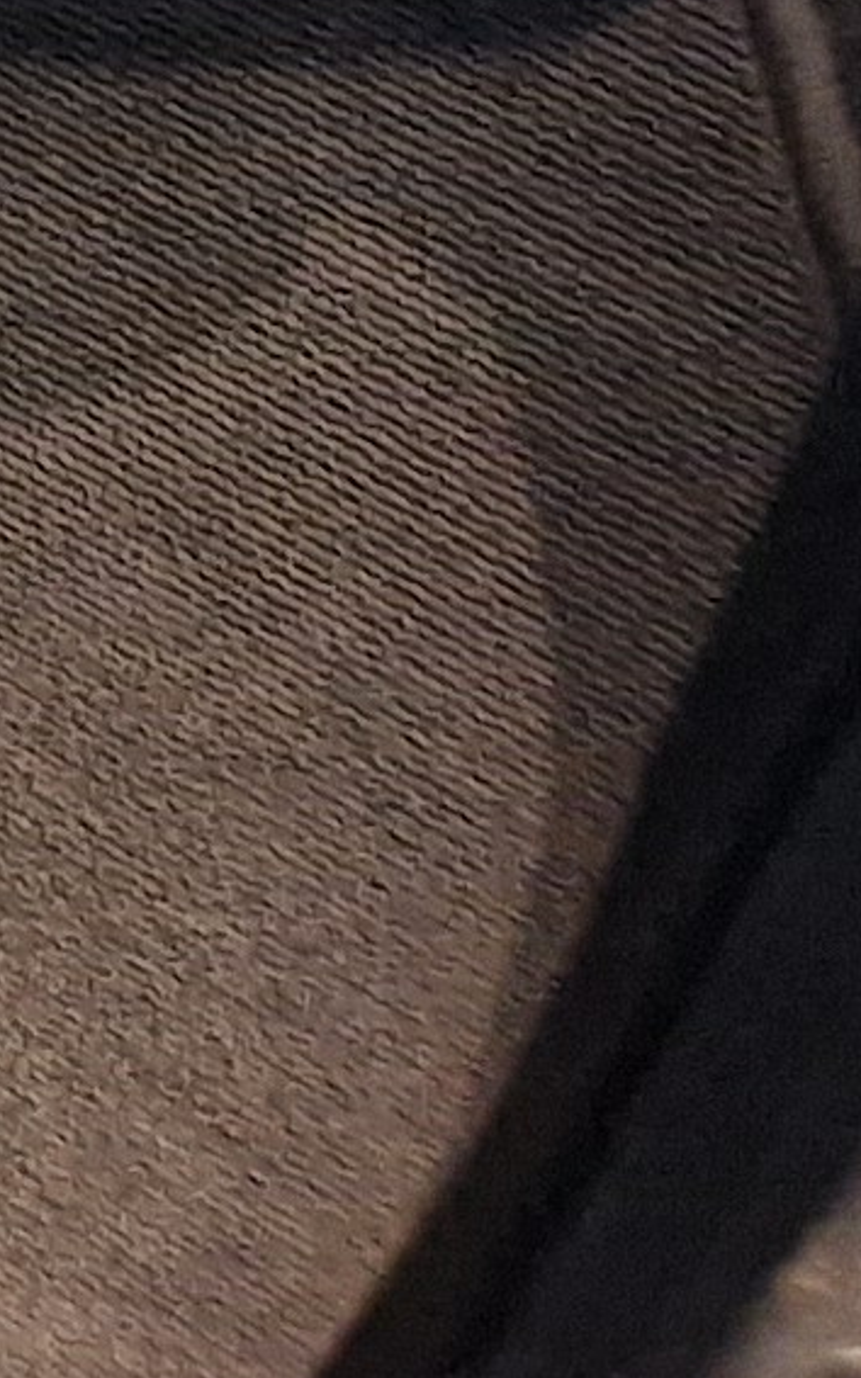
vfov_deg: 11.1
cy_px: -1363
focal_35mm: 172
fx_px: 6462
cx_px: -3673
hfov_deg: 5.4
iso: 320
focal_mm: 5.4
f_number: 1.8
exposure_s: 1/100
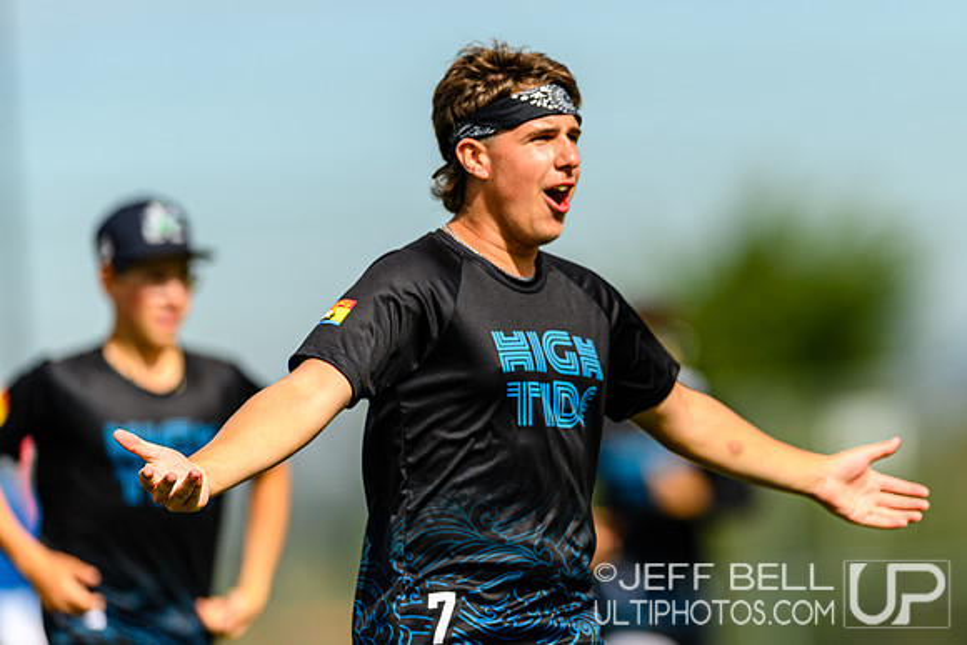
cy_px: 322
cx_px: 702
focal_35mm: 581
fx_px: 15610
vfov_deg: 2.4
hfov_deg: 3.5
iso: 100
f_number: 3.2
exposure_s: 1/2000
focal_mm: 400
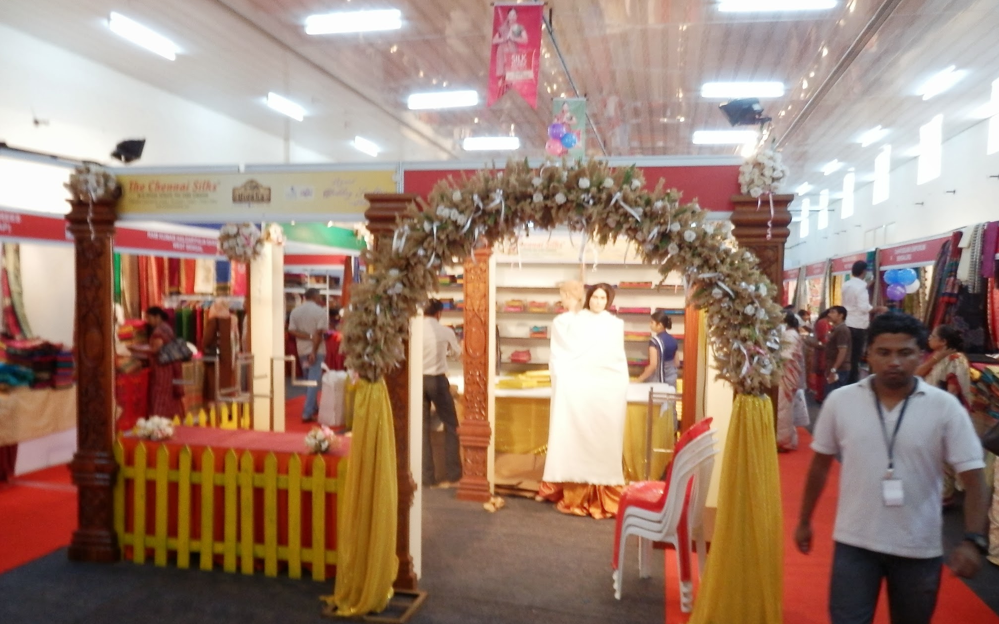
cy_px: 348
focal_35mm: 27
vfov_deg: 45.9
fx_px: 735
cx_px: 500
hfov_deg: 68.4
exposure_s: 1/30
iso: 250
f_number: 3
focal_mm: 4.5
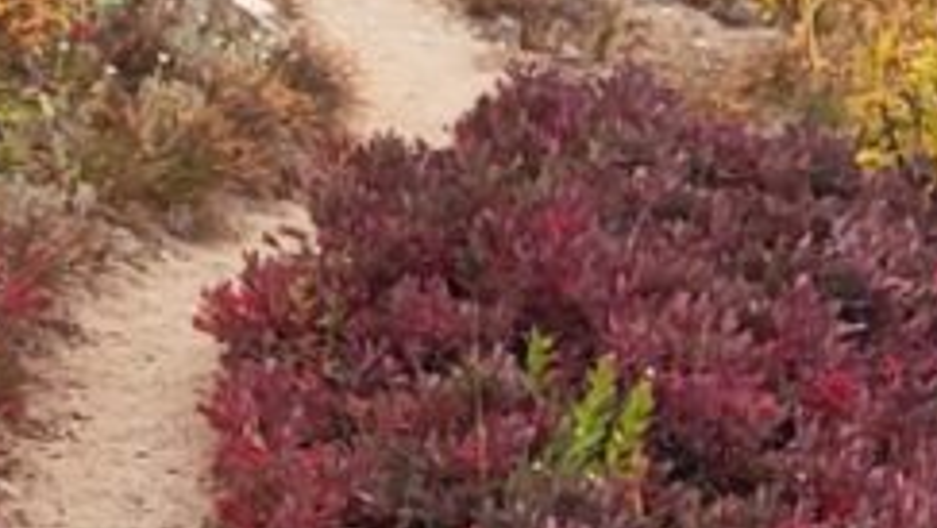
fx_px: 4450
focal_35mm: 179
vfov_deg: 6.8
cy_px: -15
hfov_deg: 11.8
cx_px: -116
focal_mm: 5.4
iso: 64
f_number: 1.8
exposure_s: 1/100
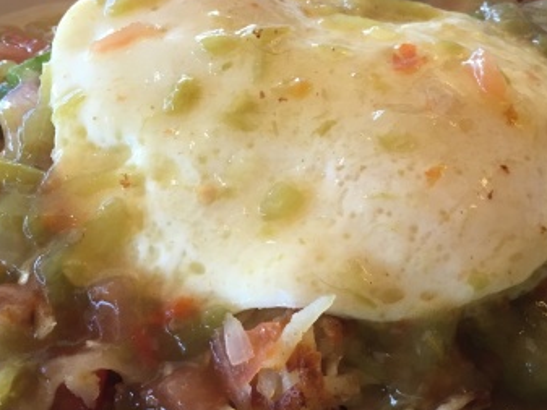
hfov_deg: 34.9
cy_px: 207
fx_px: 869
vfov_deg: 26.6
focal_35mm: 55
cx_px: 295
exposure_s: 1/30
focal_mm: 4.15
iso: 40
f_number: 2.2
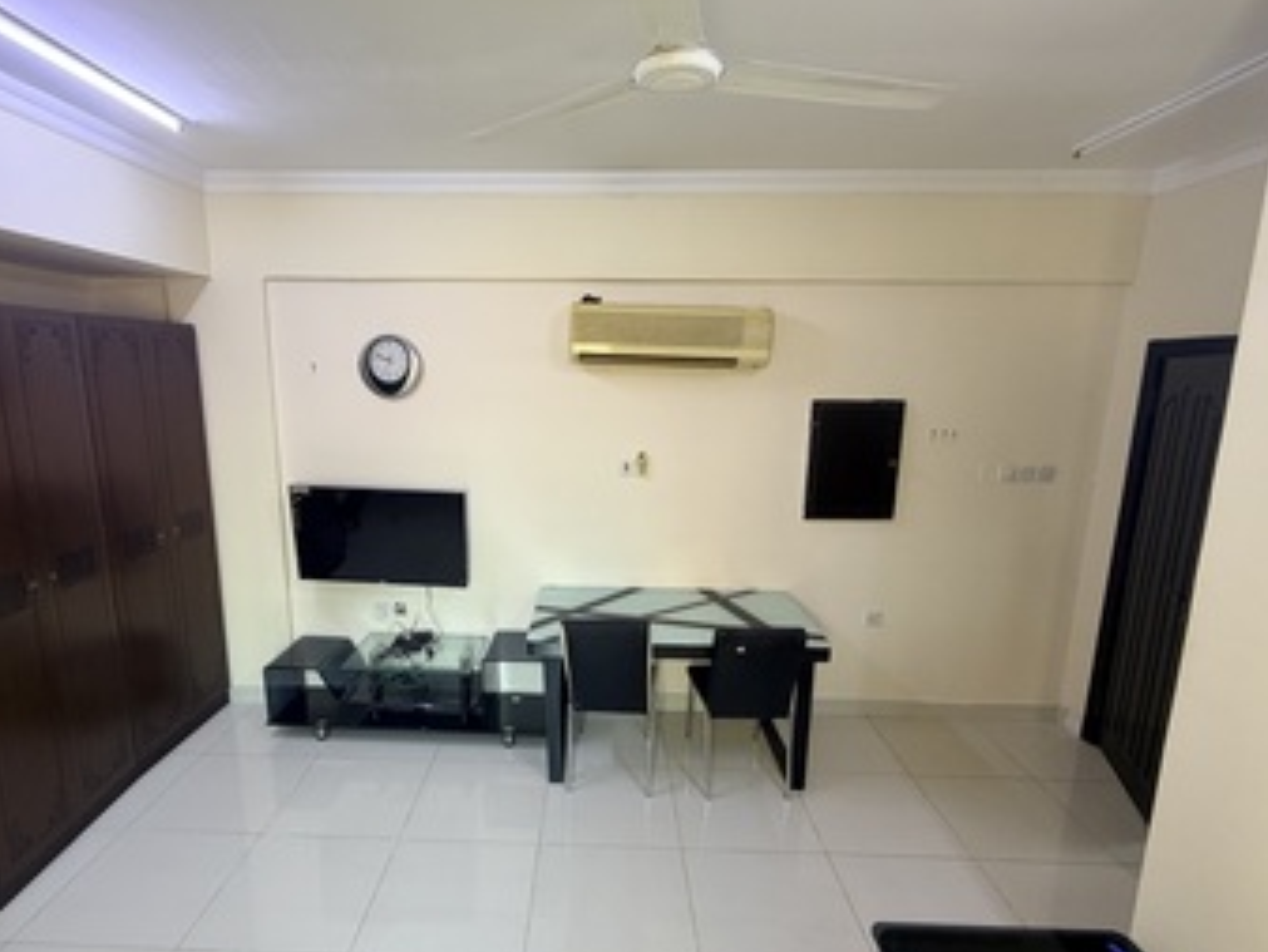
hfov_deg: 84.4
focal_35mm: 19
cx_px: 578
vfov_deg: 68.6
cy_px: 510
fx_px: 696
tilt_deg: -10.6
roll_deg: -0.4
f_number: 2.2
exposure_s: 1/50
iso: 160
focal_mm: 2.22
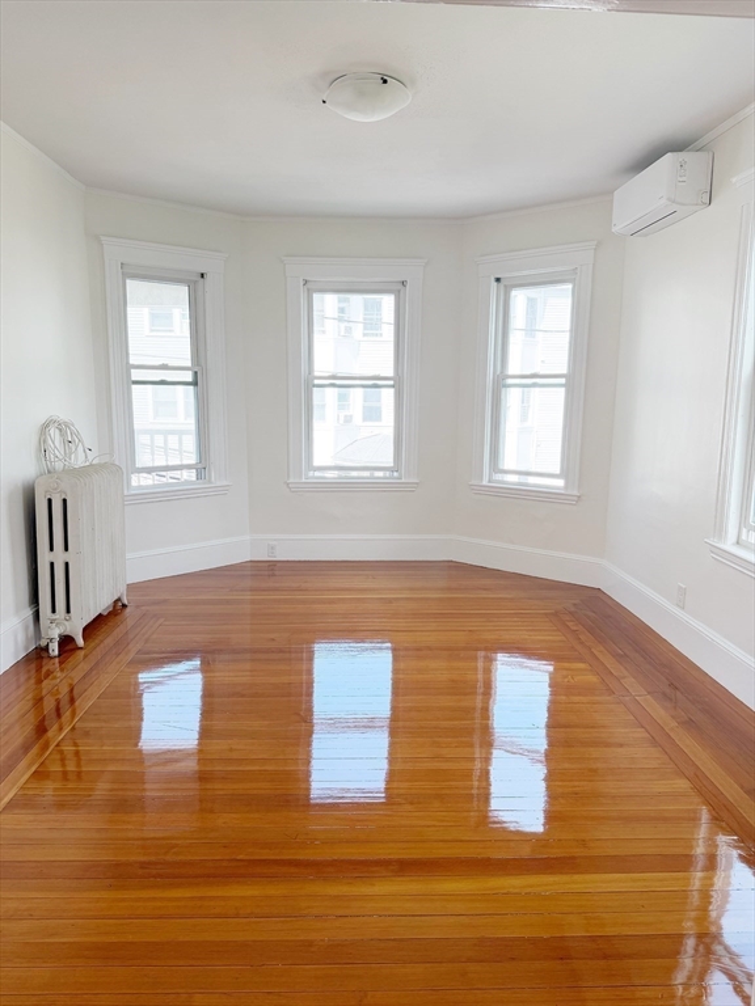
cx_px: 378
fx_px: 698
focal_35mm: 24
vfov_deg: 71.6
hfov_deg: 56.8
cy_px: 503
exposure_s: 1/168
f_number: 1.78
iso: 80
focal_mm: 6.76
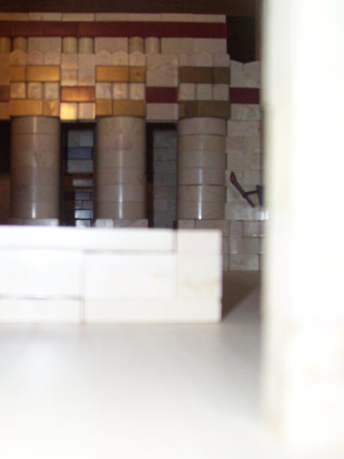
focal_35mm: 51
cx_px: 88
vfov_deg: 37.4
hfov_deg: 28.2
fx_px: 675
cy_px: 258
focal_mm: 5.6
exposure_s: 1/60
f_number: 2.7
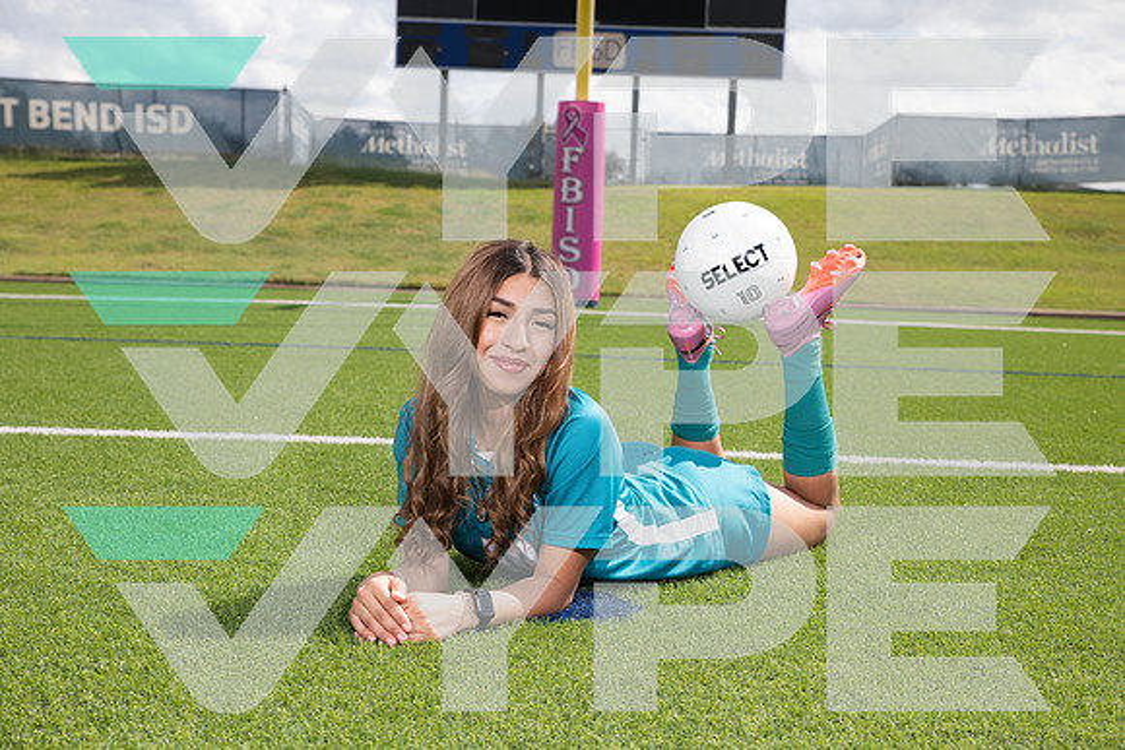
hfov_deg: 36.2
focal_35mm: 55
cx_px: 562
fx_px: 1719
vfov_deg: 24.6
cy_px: 375
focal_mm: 55
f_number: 7.1
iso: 125
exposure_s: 1/400
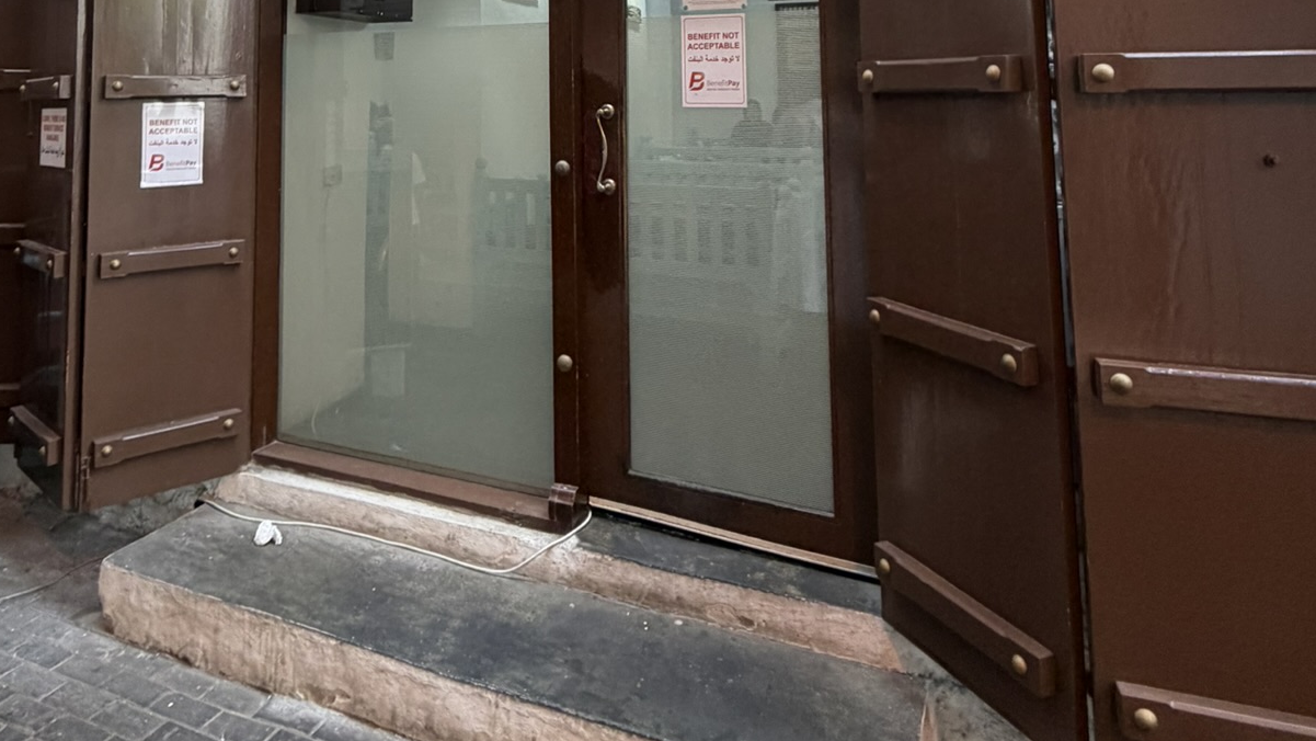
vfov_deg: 39.6
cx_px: 529
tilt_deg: +3.9
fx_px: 907
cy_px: 14
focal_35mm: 26
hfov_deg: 71.2
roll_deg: +1.9
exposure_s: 1/100
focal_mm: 2.22
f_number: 2.2
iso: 250
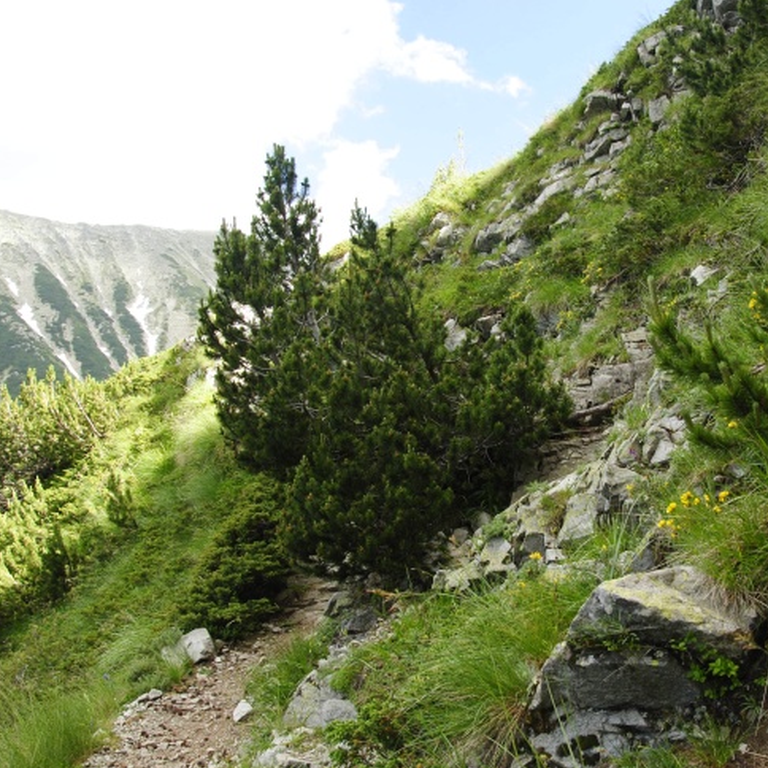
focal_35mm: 38
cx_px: 532
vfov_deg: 43.8
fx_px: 954
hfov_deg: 43.1
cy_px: 400
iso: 400
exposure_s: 1/160
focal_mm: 18
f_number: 7.1
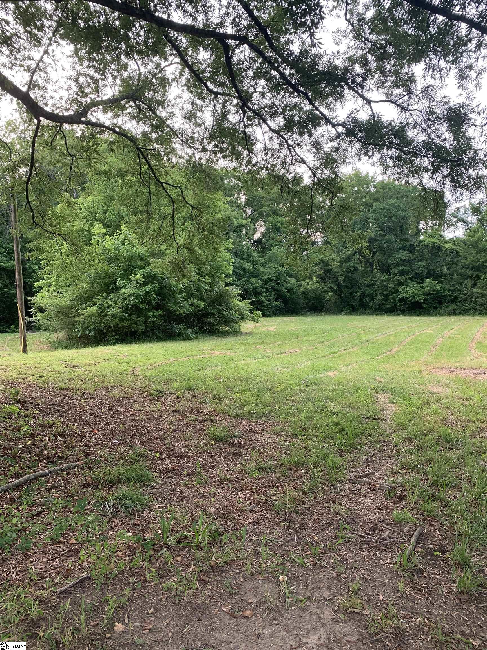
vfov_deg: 67.3
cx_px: 244
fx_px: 488
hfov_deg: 53.1
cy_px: 325
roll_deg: +0.1
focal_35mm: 26
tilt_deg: -2.6
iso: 64
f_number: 1.8
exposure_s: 1/121
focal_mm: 4.25
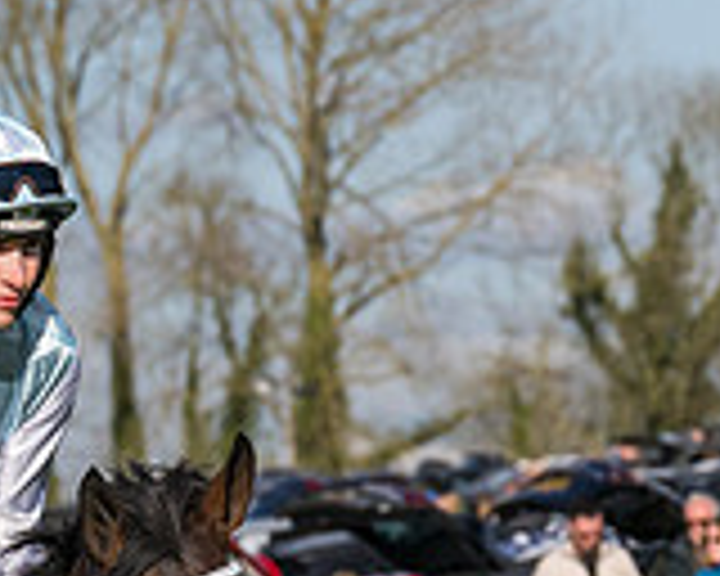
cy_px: 791
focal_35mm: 712
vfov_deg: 2.2
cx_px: 226
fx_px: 15172
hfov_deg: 2.7
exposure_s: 1/3200
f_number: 5
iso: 400
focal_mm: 99
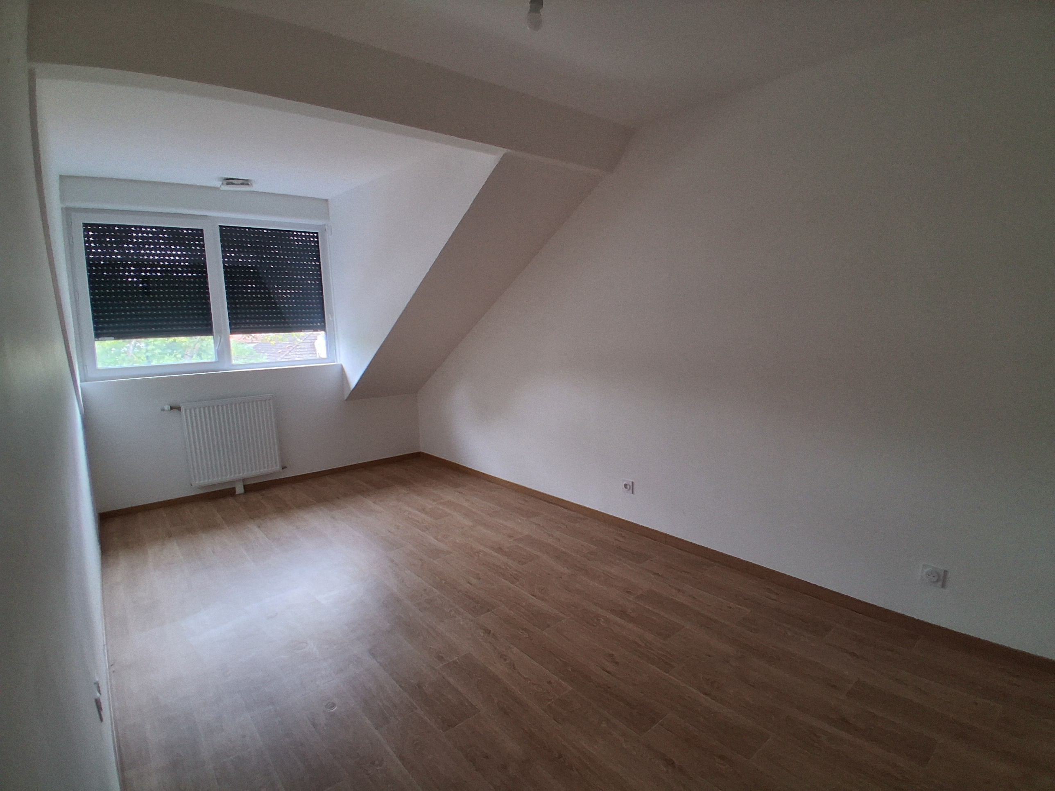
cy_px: 396
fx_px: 518
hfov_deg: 91.0
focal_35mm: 17
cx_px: 528
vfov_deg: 74.7
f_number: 2.2
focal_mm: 1.4
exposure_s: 1/40
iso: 200
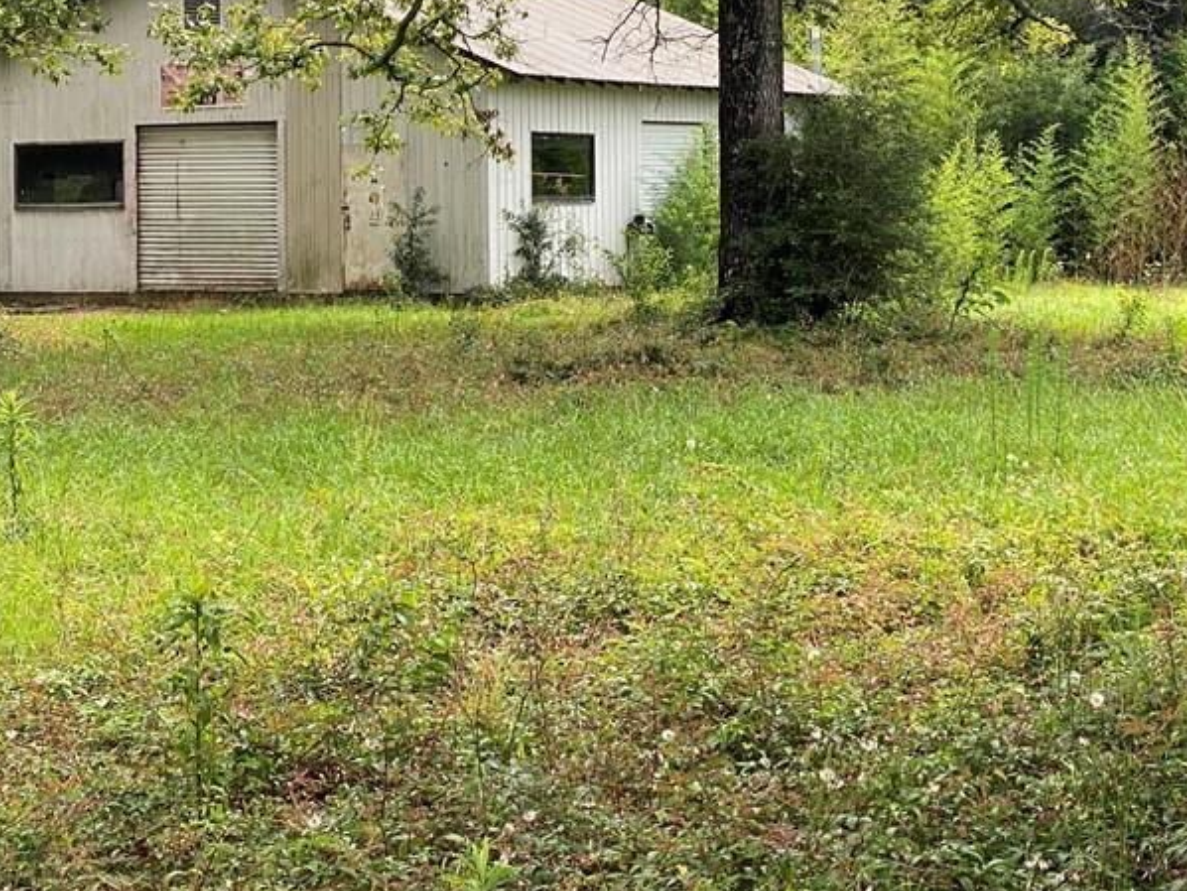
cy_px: 171
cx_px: 433
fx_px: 3053
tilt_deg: +0.8
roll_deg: -0.7
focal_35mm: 89
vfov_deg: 16.5
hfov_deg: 21.9
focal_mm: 6
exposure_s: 1/294
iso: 20
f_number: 2
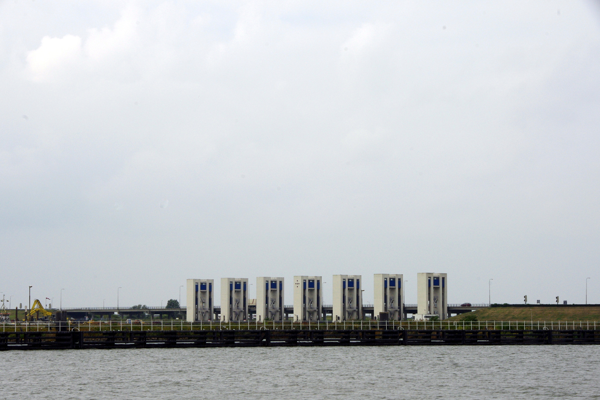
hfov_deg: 21.0
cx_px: 300
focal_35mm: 97
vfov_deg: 14.1
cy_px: 200
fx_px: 1616
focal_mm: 65
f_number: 16
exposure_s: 1/400
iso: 400
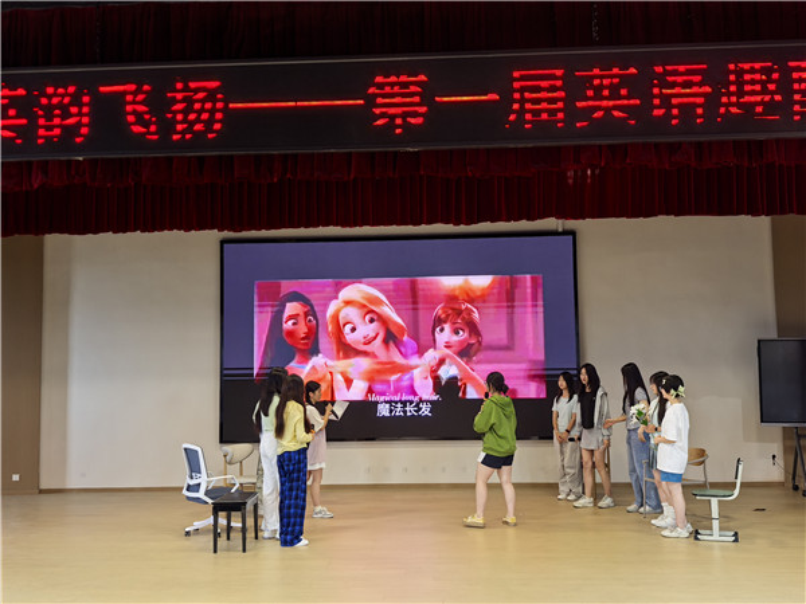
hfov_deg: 49.0
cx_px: 403
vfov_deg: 37.7
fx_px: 885
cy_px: 302
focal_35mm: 38
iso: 400
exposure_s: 1/333
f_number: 1.4
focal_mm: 6.98
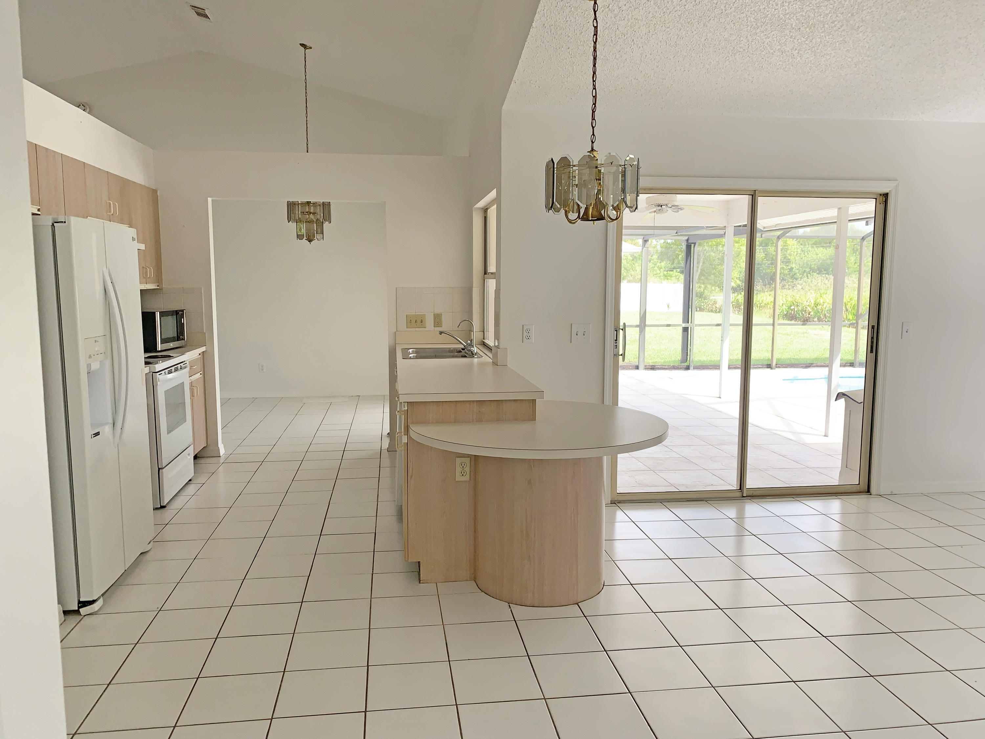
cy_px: 370
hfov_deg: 67.3
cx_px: 492
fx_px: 740
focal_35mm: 26
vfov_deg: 53.1
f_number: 1.8
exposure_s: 1/121
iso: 40
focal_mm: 4.25
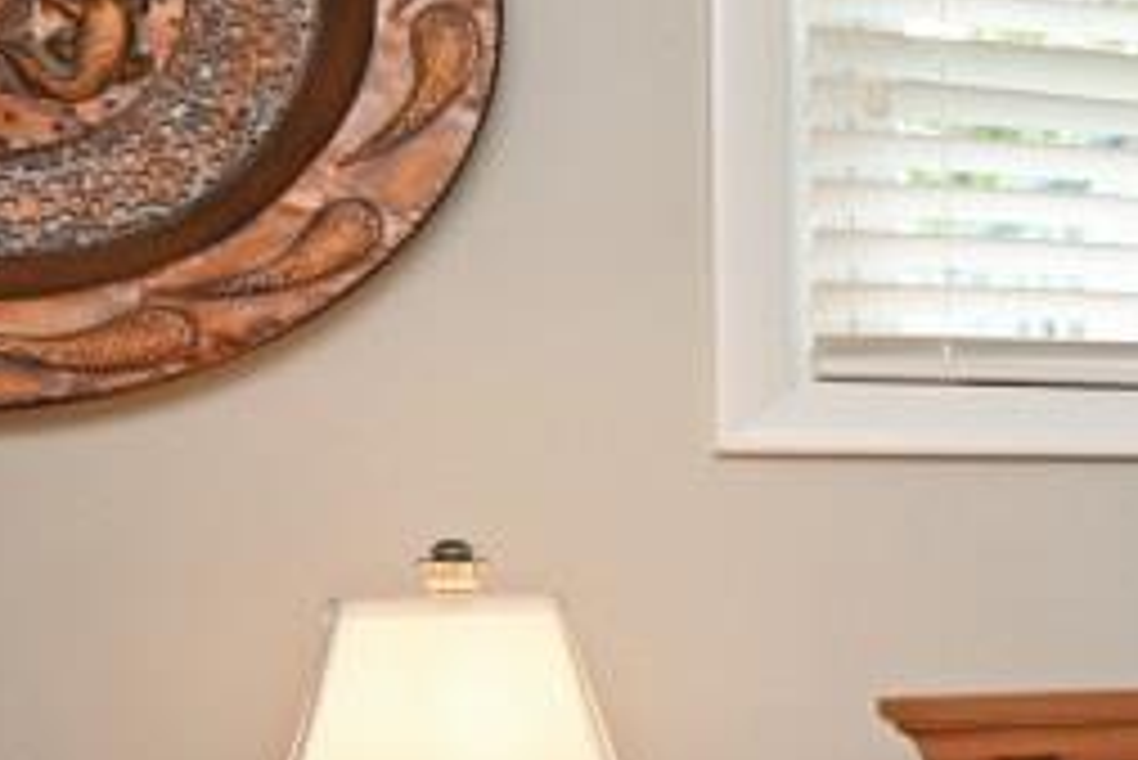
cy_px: 580
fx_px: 2625
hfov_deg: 15.5
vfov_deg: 16.4
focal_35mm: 83
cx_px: 2622
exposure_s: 1/60
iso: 200
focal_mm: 14
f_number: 4
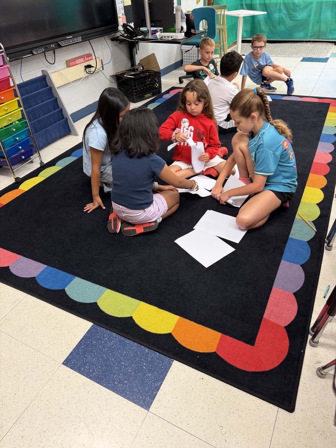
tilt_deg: -38.5
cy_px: 224
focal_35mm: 24
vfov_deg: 71.6
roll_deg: +1.5
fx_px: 311
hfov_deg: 56.8
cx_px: 168
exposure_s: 1/60
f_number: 1.78
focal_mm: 6.76
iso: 125
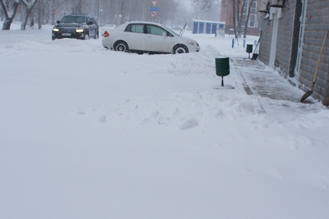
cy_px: 125
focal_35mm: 50
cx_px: 179
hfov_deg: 39.6
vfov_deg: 27.0
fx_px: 457
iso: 200
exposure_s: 1/125
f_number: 5.6
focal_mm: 18
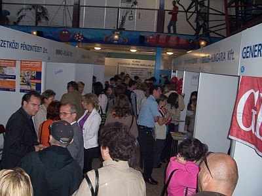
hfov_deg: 54.0
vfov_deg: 41.8
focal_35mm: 34
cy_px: 98
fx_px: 257
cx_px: 131
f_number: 2.7
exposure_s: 1/60
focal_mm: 5.6
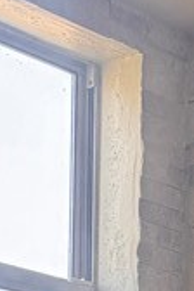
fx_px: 1229
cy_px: 835
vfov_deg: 10.3
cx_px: 137
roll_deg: -0.9
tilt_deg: -12.0
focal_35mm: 152
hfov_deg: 9.0
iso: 200
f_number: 1.78
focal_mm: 6.76
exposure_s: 1/98
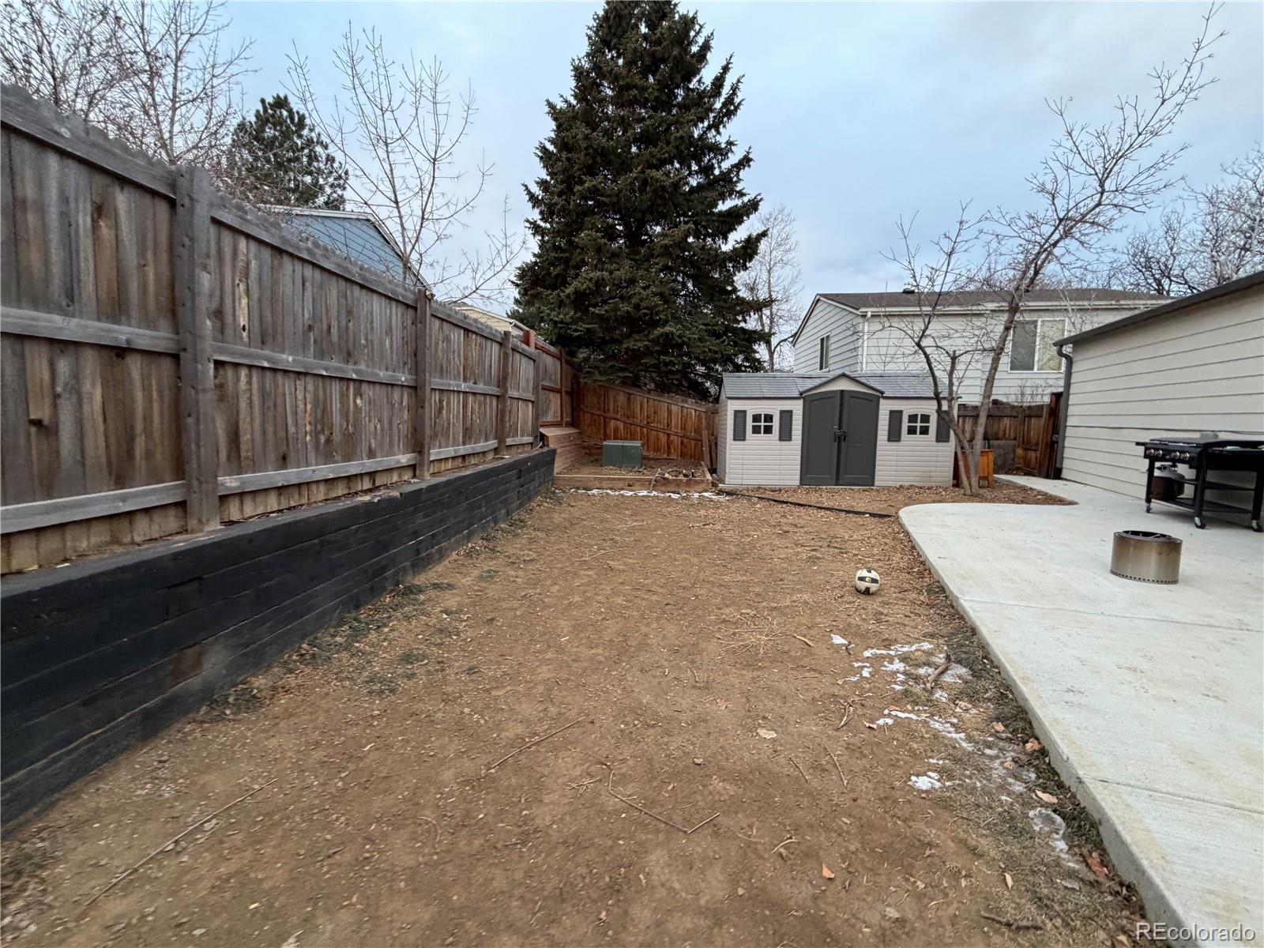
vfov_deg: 85.7
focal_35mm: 14
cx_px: 632
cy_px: 474
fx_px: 511
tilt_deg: -2.2
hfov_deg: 102.1
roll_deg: +1.3
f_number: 2.2
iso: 200
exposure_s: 1/121
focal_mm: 2.22
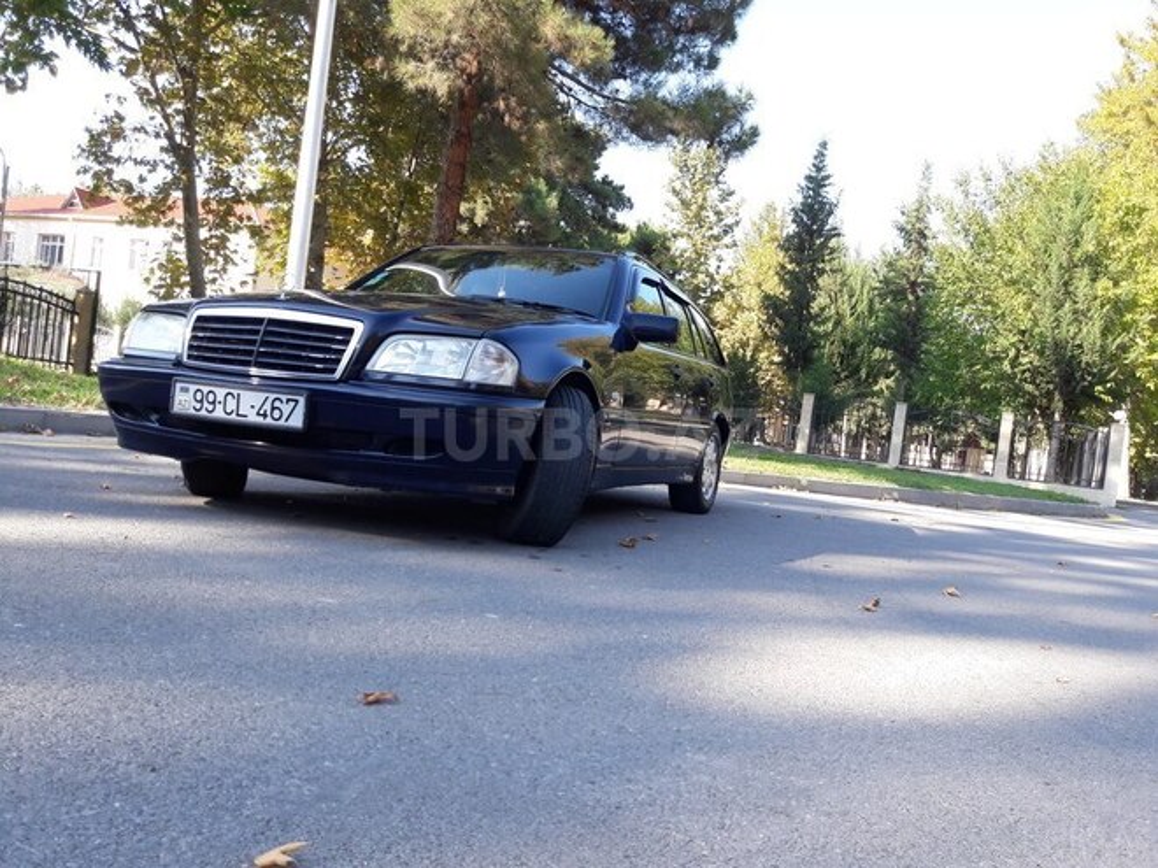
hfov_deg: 63.4
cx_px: 579
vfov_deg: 49.7
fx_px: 937
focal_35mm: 28
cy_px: 434
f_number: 1.9
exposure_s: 1/271
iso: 40
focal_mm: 3.7
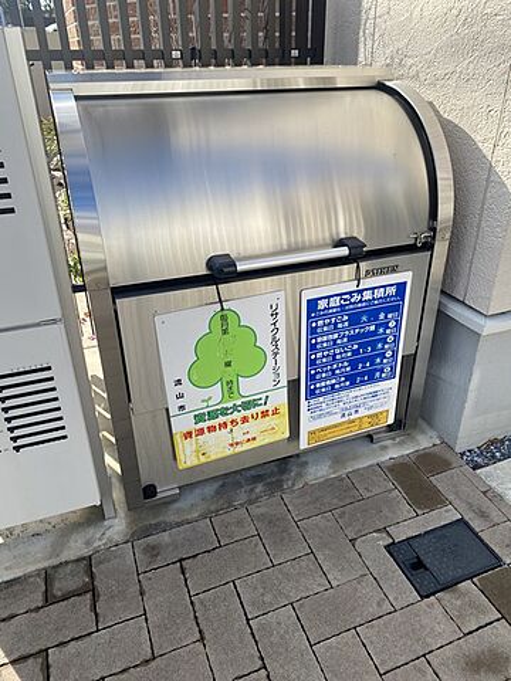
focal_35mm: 26
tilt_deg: -27.0
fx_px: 512
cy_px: 340
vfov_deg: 67.3
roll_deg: +1.2
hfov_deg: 53.1
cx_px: 256
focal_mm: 4.25
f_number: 1.8
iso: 32
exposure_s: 1/1124
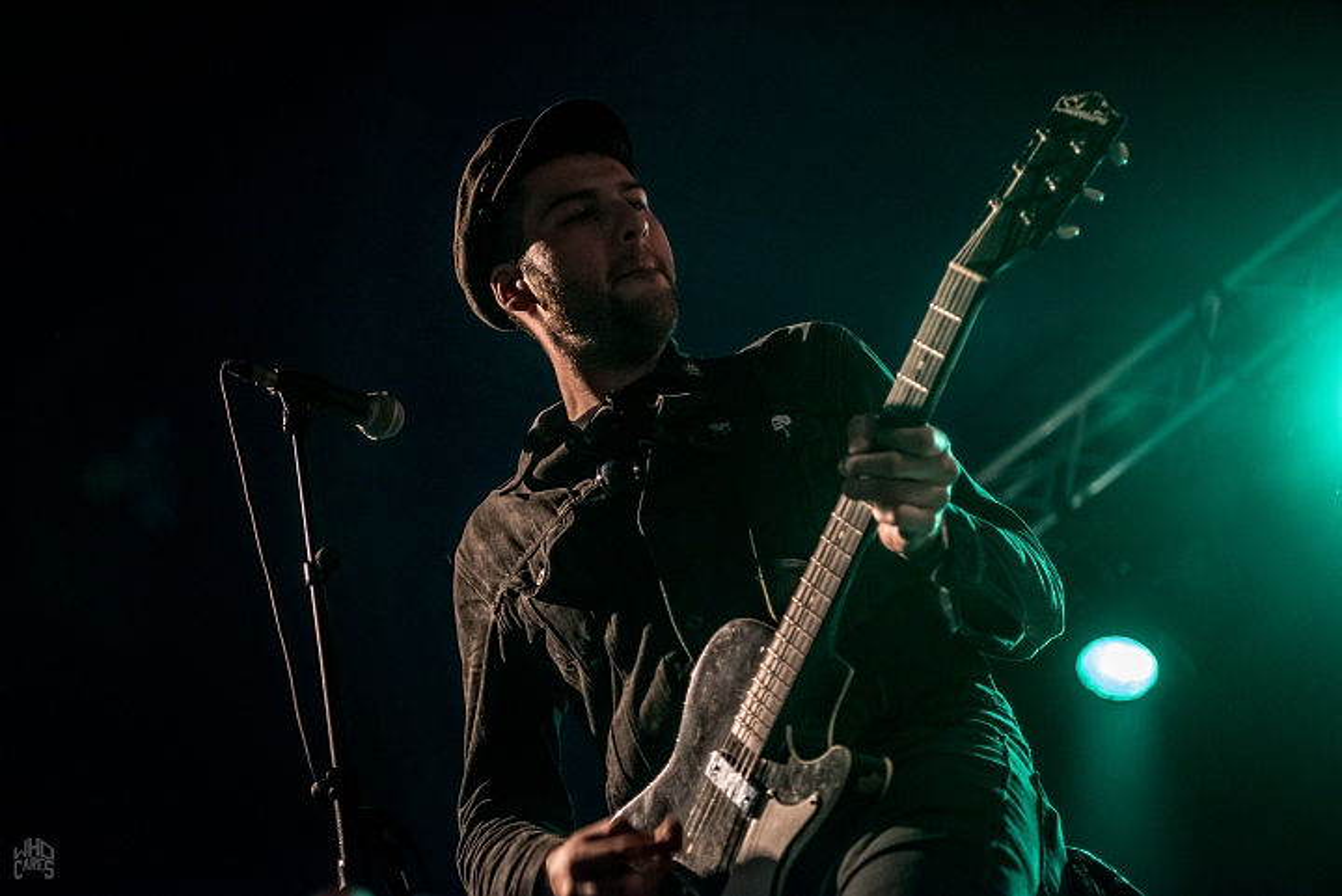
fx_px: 2163
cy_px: 448
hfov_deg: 34.5
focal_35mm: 58
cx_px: 671
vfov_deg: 23.4
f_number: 2.8
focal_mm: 58
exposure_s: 1/80
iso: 2000
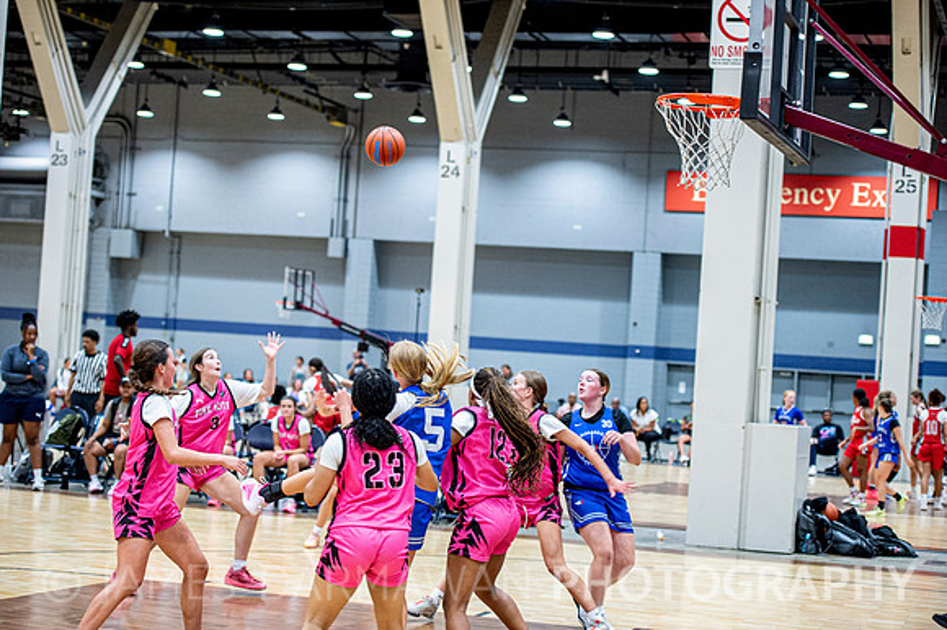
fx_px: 1840
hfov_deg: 28.9
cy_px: 315
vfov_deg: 19.4
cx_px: 474
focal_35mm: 70
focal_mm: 70
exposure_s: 1/400
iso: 2000
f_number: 2.8
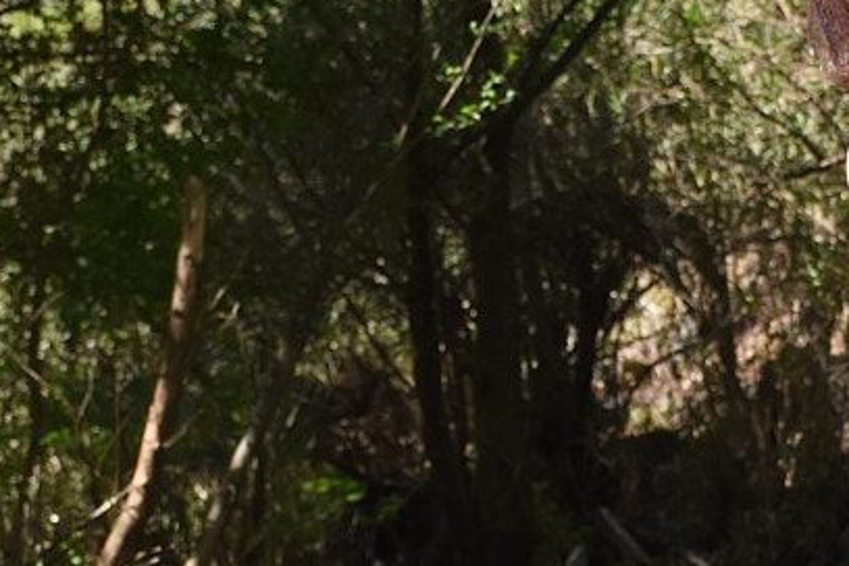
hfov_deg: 10.9
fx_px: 4433
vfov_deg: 7.3
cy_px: 597
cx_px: 439
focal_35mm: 188
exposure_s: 1/1000
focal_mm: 32
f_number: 4
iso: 320
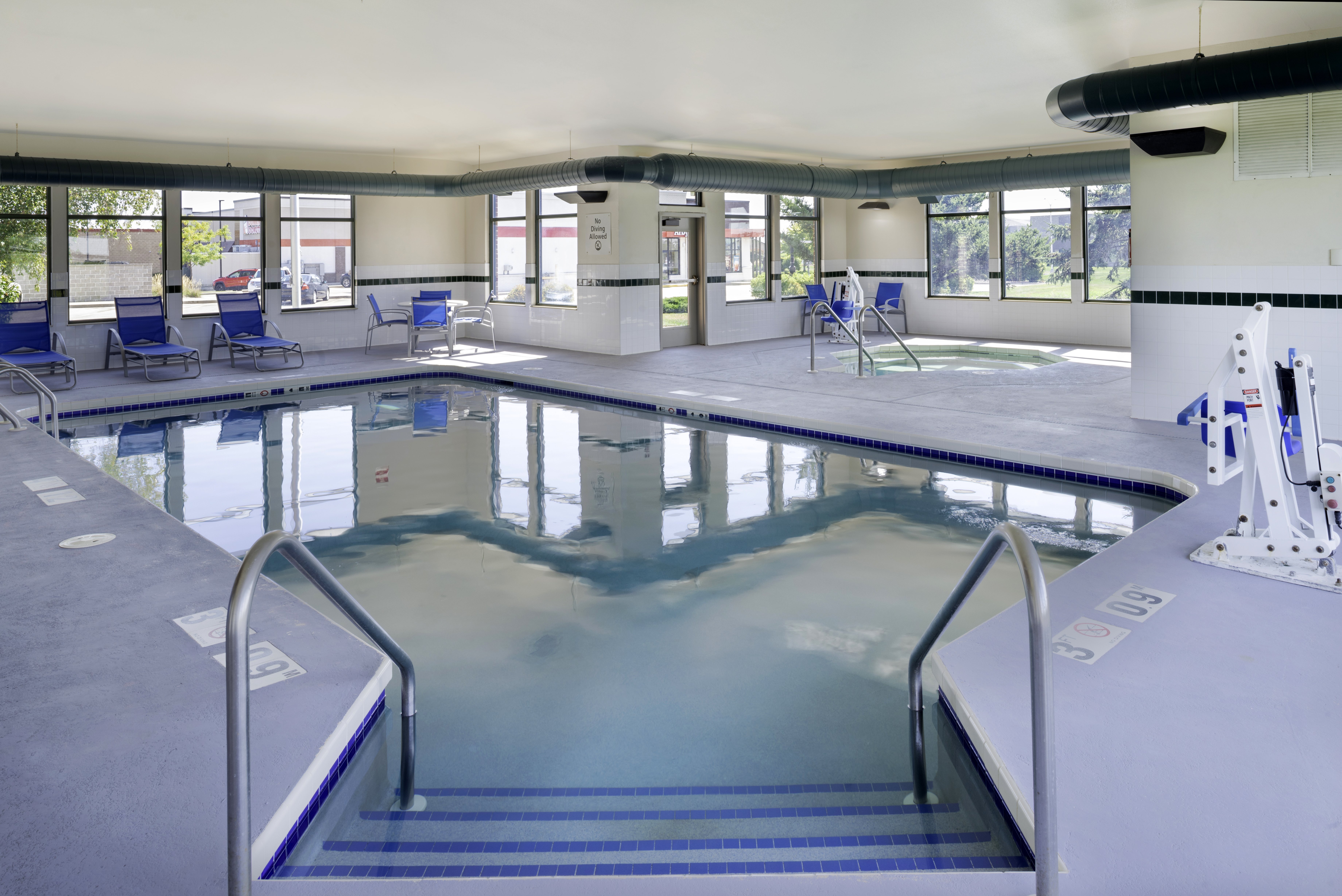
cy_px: 448
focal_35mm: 24
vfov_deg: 53.2
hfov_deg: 73.7
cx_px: 671
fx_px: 895
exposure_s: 1/4
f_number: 13
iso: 400
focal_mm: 24
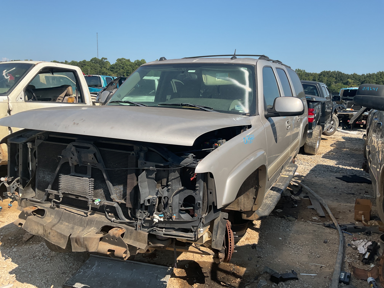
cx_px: 192
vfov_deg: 48.2
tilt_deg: -10.3
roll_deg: -2.8
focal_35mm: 29
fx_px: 322
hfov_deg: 61.7
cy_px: 144
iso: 16
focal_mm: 3
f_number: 1.8
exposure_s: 1/1577
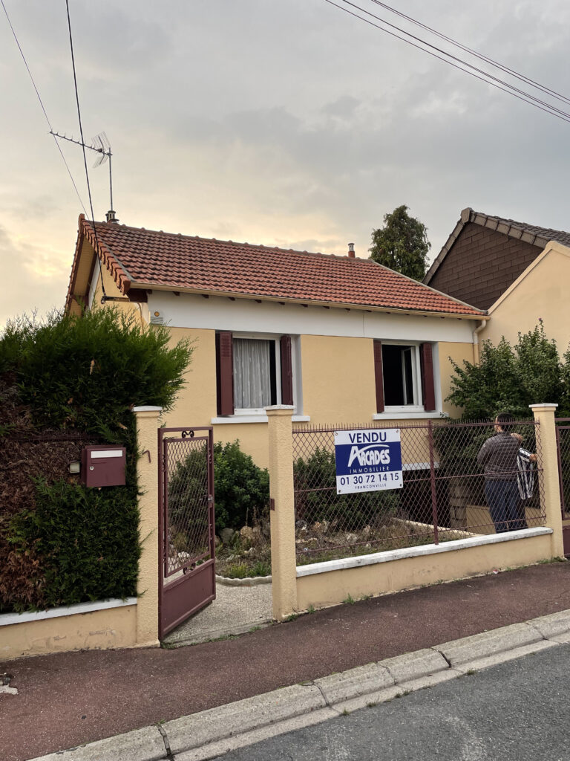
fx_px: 571
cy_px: 380
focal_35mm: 26
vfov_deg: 67.3
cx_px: 285
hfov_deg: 53.1
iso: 32
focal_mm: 4.2
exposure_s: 1/121
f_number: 1.6
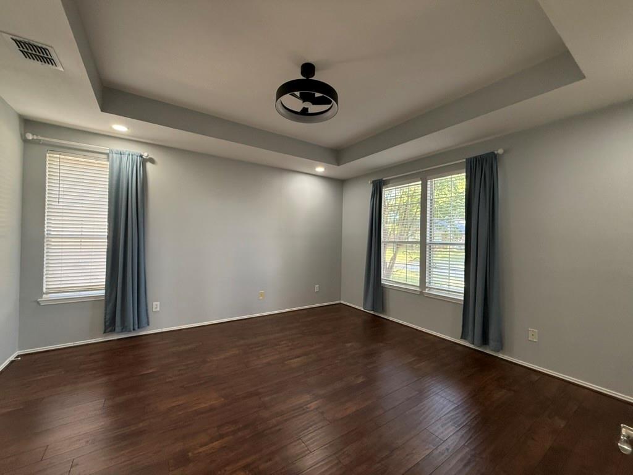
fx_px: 256
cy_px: 238
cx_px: 316
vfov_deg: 85.7
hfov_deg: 102.1
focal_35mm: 14
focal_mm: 2.22
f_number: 2.2
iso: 250
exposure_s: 1/120
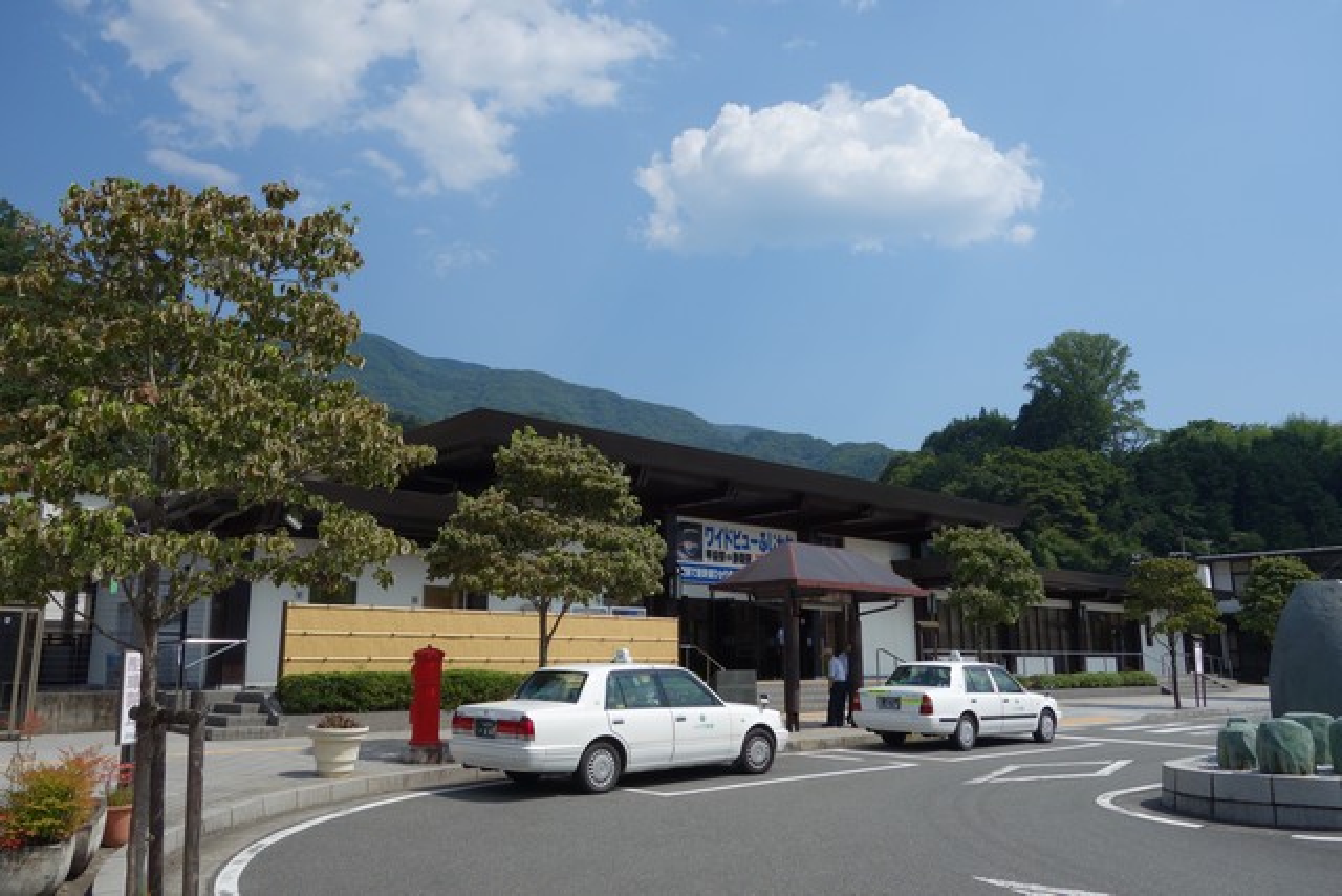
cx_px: 671
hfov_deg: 65.5
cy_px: 448
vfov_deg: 46.4
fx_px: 1044
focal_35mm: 28
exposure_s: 1/640
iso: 125
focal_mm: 10.4
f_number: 5.6
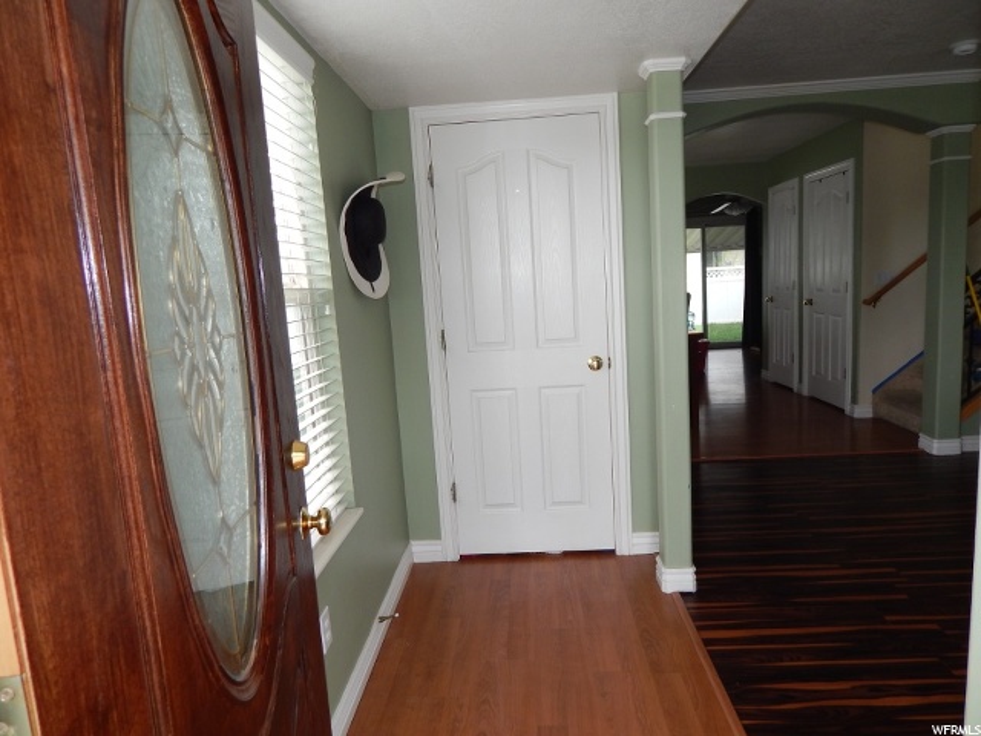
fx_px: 652
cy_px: 368
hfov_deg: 73.9
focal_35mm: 23
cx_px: 490
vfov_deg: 58.9
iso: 125
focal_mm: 4
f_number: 3
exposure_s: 1/125
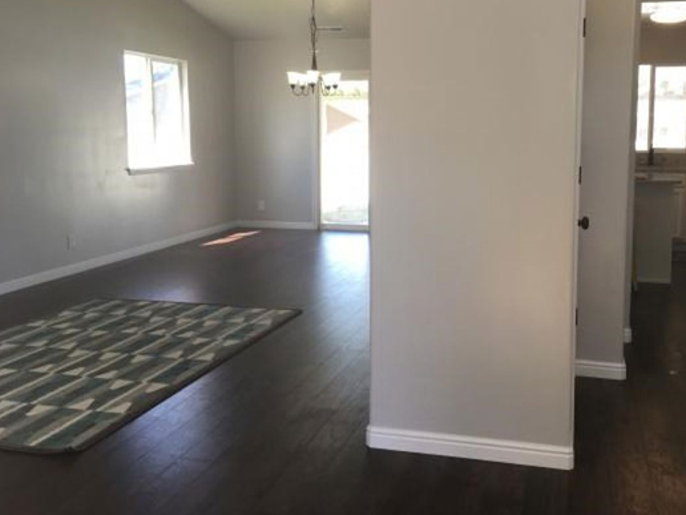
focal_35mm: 36
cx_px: 413
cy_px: 197
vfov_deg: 39.4
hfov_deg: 51.0
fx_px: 713
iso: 40
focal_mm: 4.15
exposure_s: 1/120
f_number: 2.2
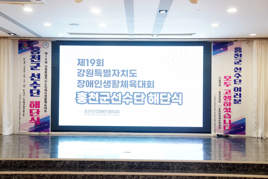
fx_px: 320
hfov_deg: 45.4
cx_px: 132
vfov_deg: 31.2
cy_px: 88
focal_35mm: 43
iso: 4000
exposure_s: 1/250
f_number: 4
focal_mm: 42
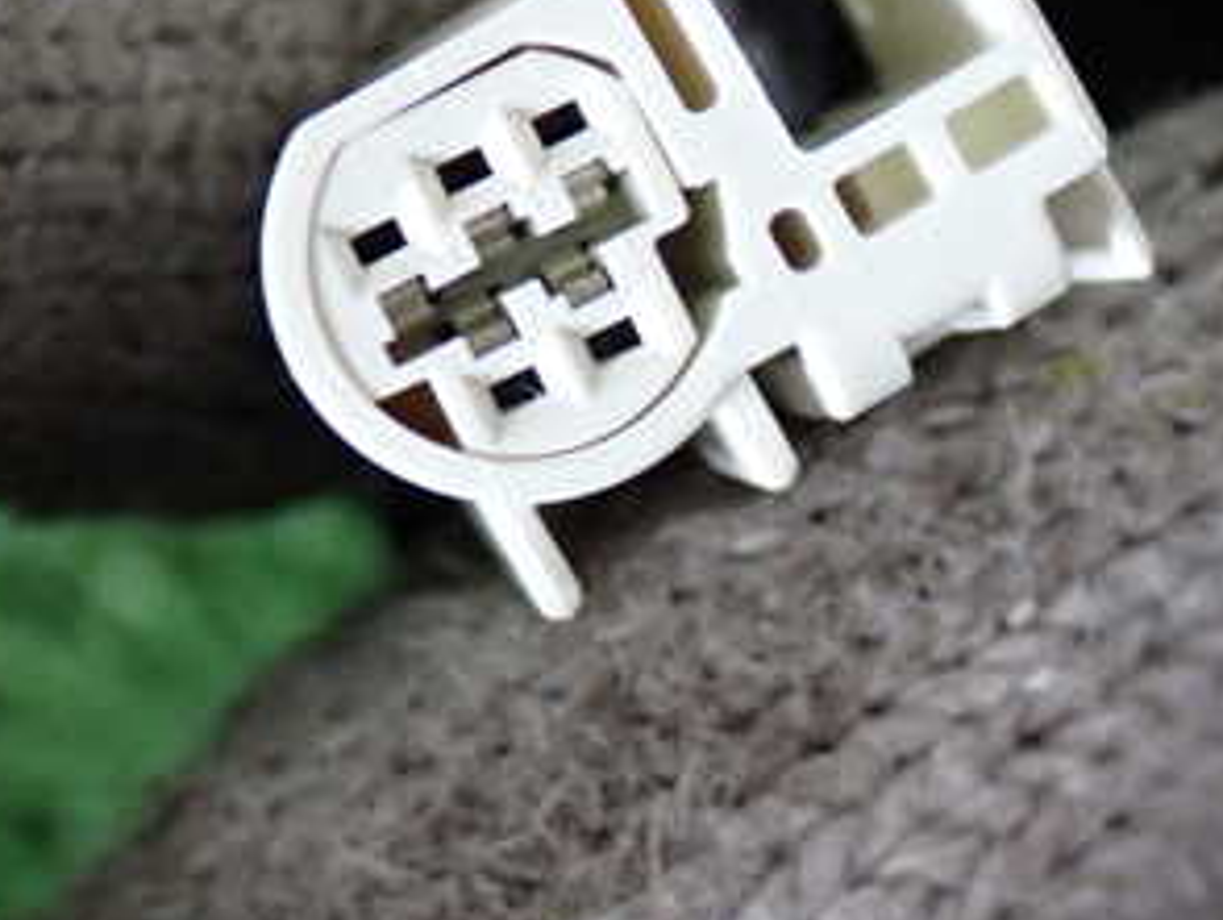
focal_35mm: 102
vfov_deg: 14.4
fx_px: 3607
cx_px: 790
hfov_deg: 19.2
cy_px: 112
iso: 800
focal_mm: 9.01
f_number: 3.2
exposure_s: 1/50
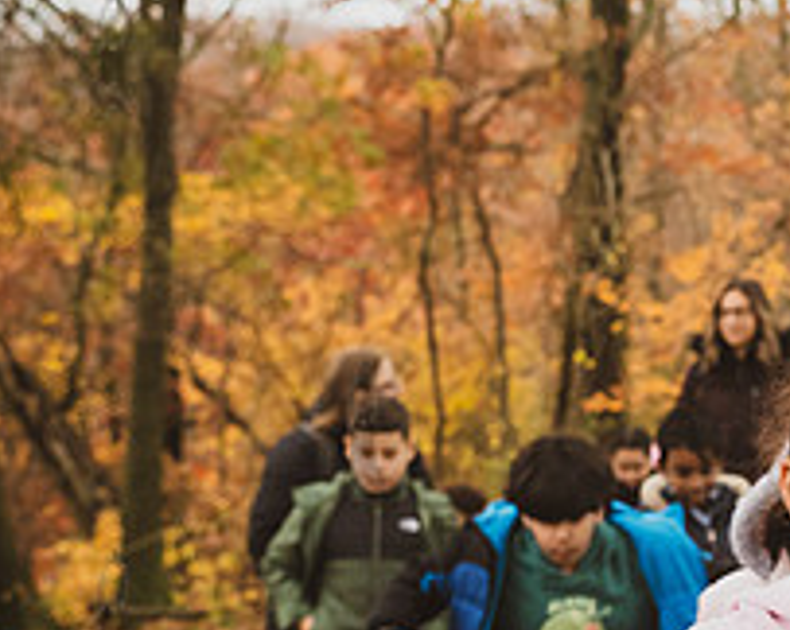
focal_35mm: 94
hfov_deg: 19.6
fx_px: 2196
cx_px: 860
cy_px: 614
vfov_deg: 16.1
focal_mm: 35
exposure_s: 1/320
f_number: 4
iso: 4000
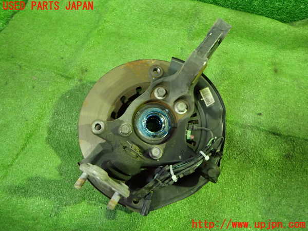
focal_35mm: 25
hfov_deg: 69.4
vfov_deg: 54.9
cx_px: 154
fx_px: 222
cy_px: 116
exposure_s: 1/30
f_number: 2
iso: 640
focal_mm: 4.5
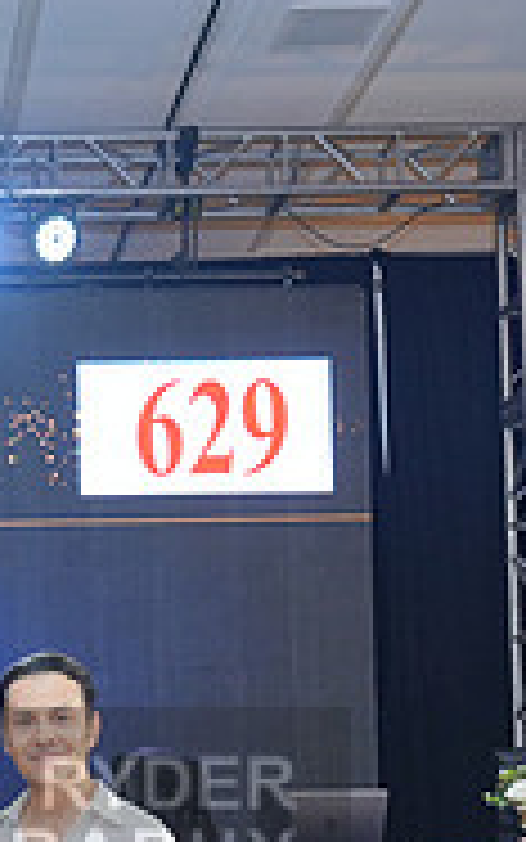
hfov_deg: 16.3
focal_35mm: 76
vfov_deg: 25.9
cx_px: -139
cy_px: 826
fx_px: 1742
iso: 1250
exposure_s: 1/200
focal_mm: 24
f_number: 4
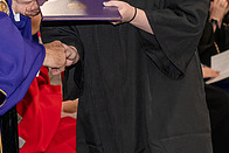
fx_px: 1318
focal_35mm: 207
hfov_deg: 9.9
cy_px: -40
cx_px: 2
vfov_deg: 6.6
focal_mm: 70
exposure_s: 1/200
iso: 2500
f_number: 5
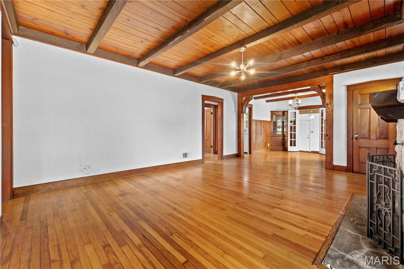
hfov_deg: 100.4
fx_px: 168
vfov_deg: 77.3
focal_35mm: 15
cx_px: 202
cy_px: 134
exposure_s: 2
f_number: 9
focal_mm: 10
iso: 200
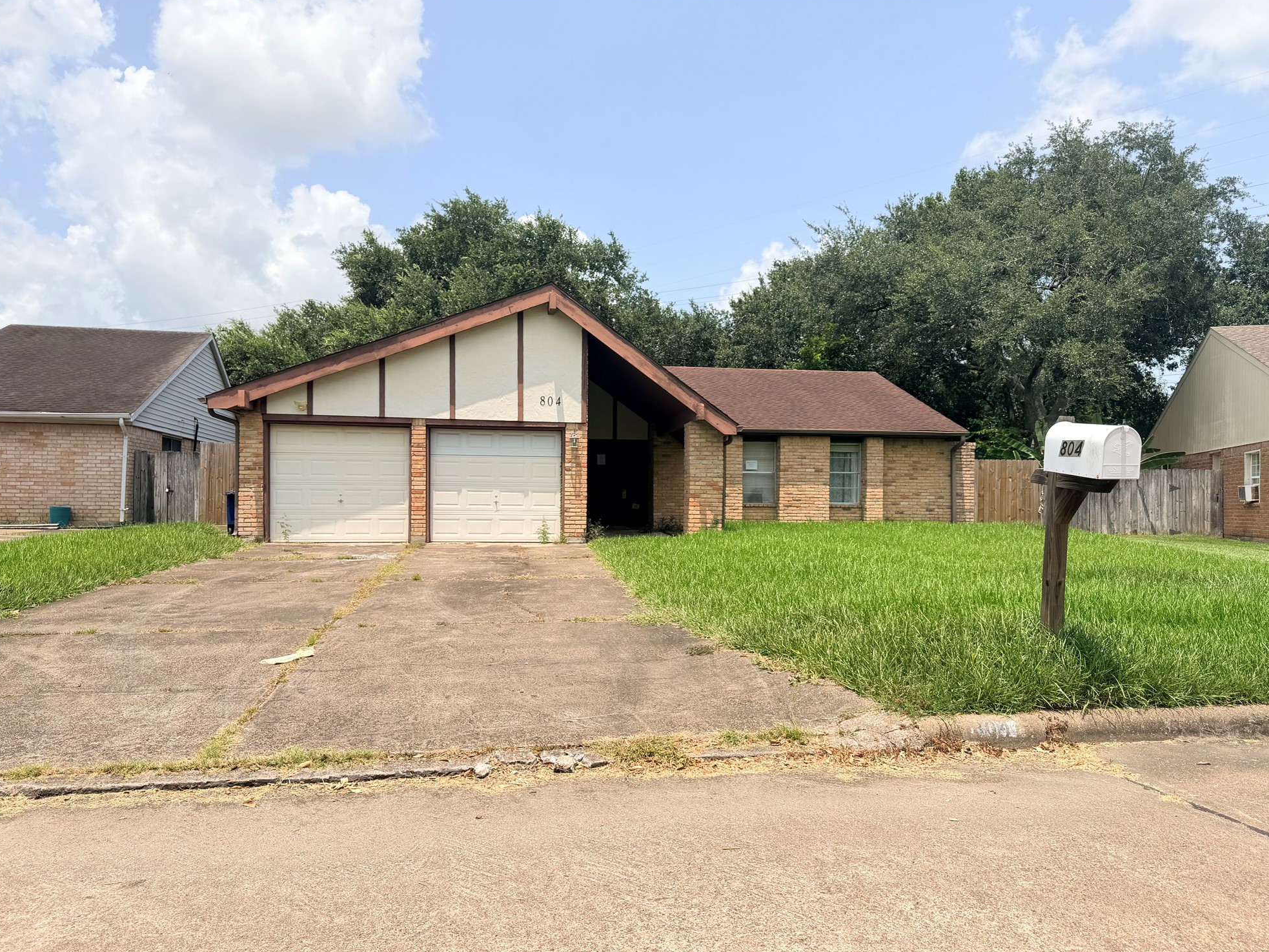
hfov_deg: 69.4
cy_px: 489
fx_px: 917
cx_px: 642
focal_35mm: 25
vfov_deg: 54.9
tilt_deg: -0.5
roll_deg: -0.5
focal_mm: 6.76
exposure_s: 1/3584
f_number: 1.78
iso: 80
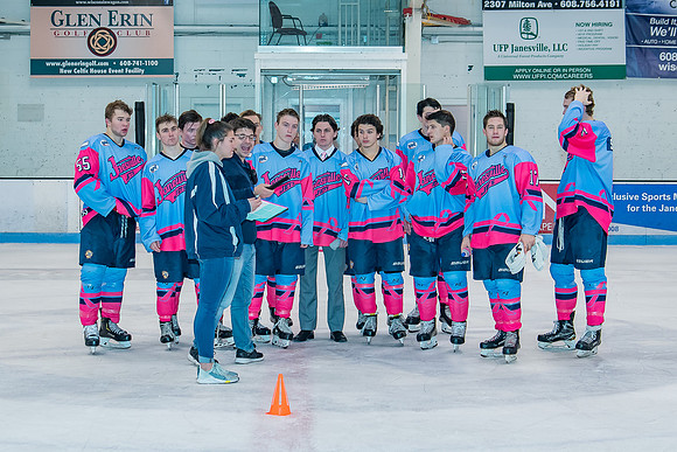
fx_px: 1638
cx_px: 326
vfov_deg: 15.7
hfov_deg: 23.4
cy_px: 187
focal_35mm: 87
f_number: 4.5
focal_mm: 40
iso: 400
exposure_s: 1/250
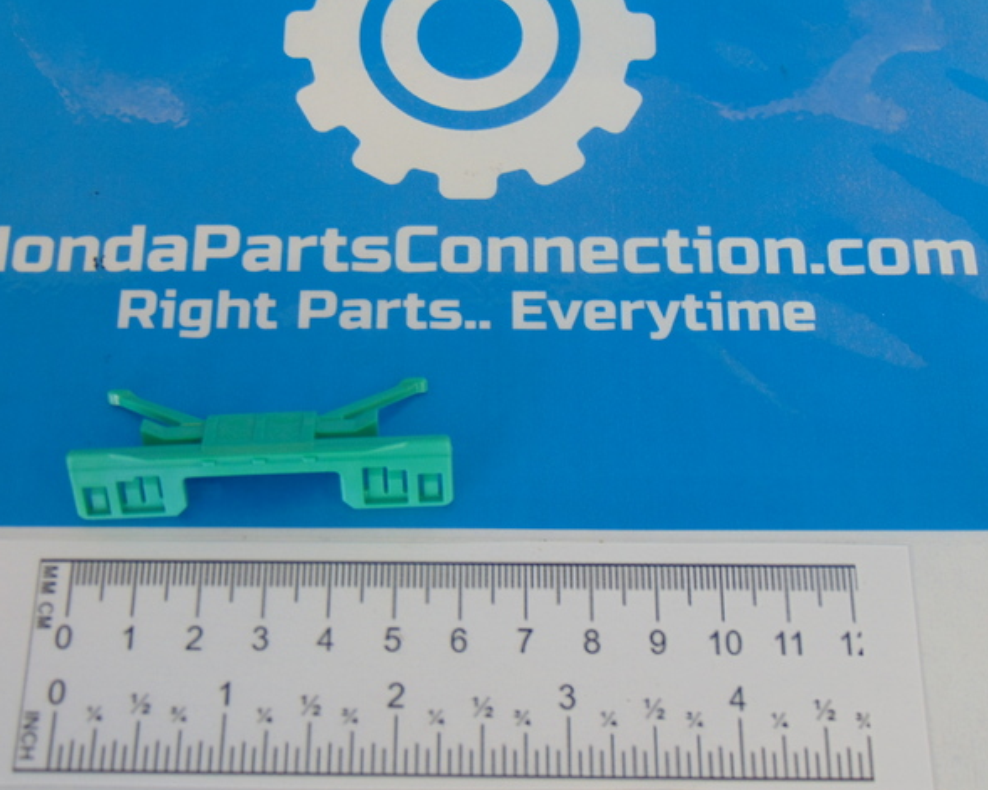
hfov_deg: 35.4
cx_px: 475
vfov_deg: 28.6
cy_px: 399
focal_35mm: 53
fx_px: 1550
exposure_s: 1/40
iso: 80
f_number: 3.5
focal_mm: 9
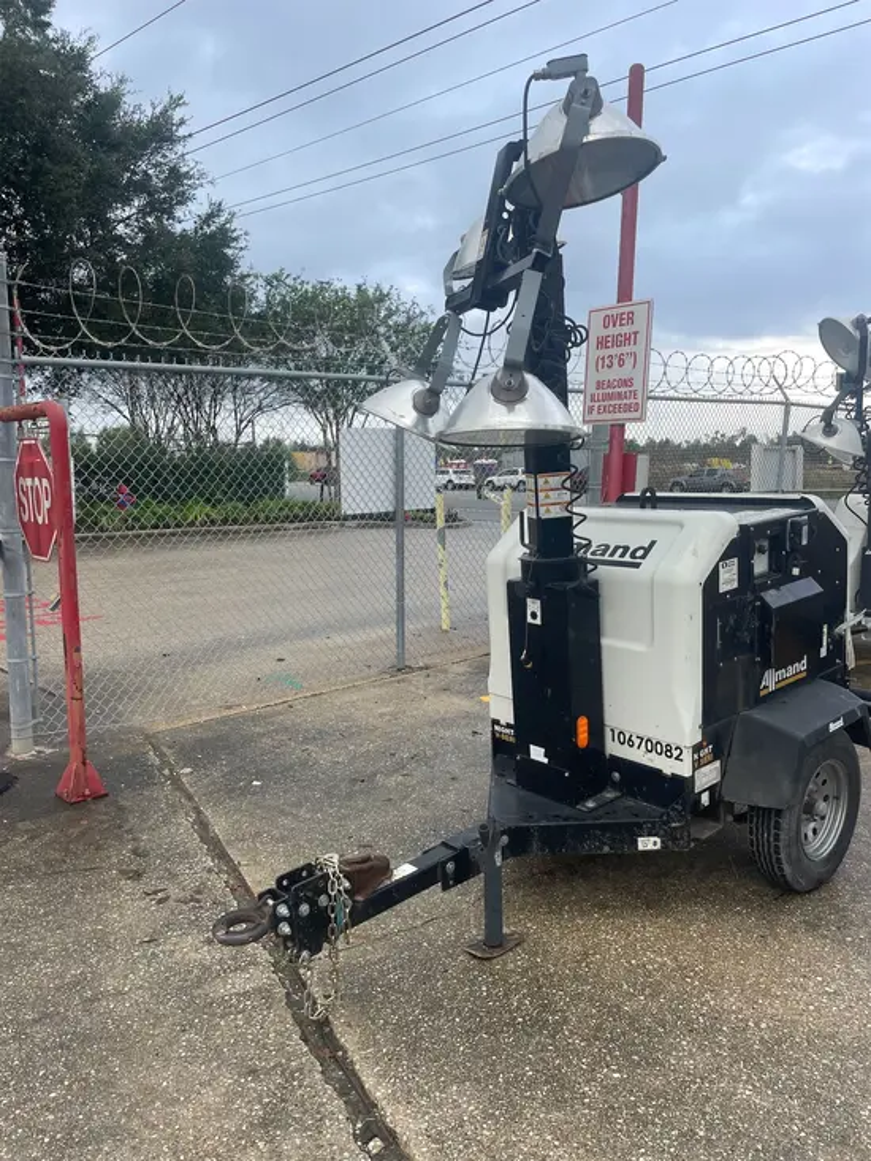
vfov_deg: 67.3
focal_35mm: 26
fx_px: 872
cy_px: 580
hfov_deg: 53.1
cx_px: 436
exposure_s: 1/518
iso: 32
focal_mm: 4.2
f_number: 1.6
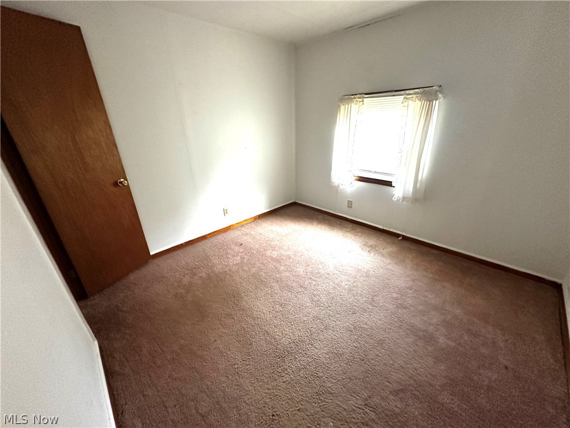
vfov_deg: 85.7
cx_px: 285
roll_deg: +2.2
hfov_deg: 102.1
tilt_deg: -23.1
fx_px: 231
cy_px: 214
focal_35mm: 14
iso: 400
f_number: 2.2
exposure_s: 1/60
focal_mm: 2.22
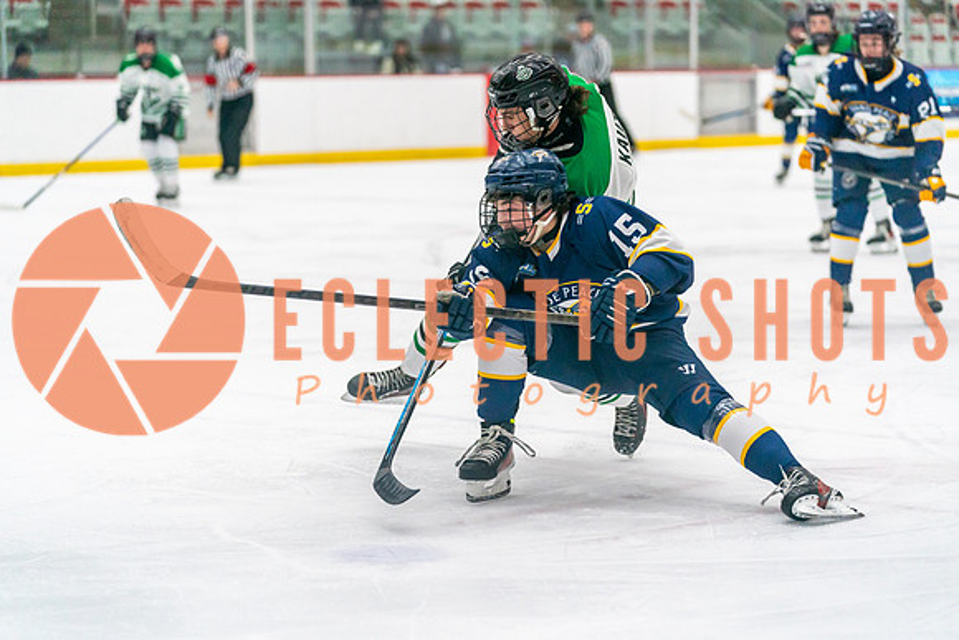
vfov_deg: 12.5
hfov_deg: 18.6
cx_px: 480
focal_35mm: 110
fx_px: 2931
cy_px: 320
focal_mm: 110
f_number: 2.8
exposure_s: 1/1600
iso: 4000
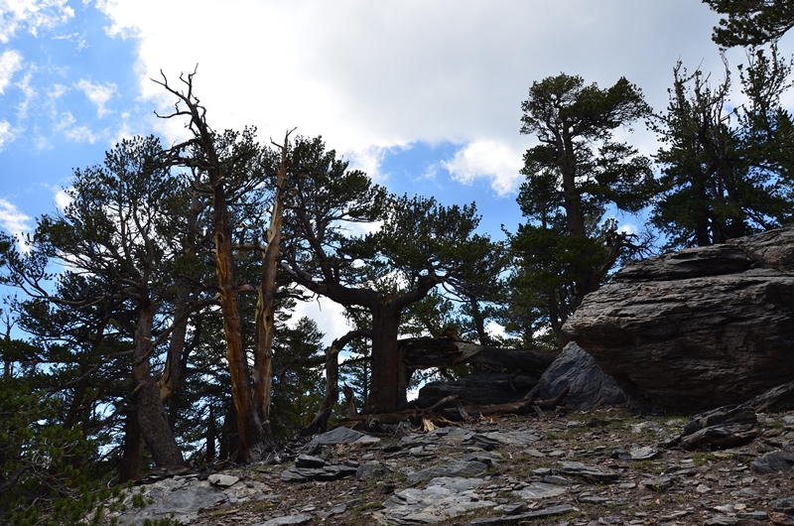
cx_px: 397
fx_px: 594
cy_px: 263
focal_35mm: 27
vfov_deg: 47.7
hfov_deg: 67.5
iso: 100
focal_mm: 18
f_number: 6.3
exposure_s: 1/250
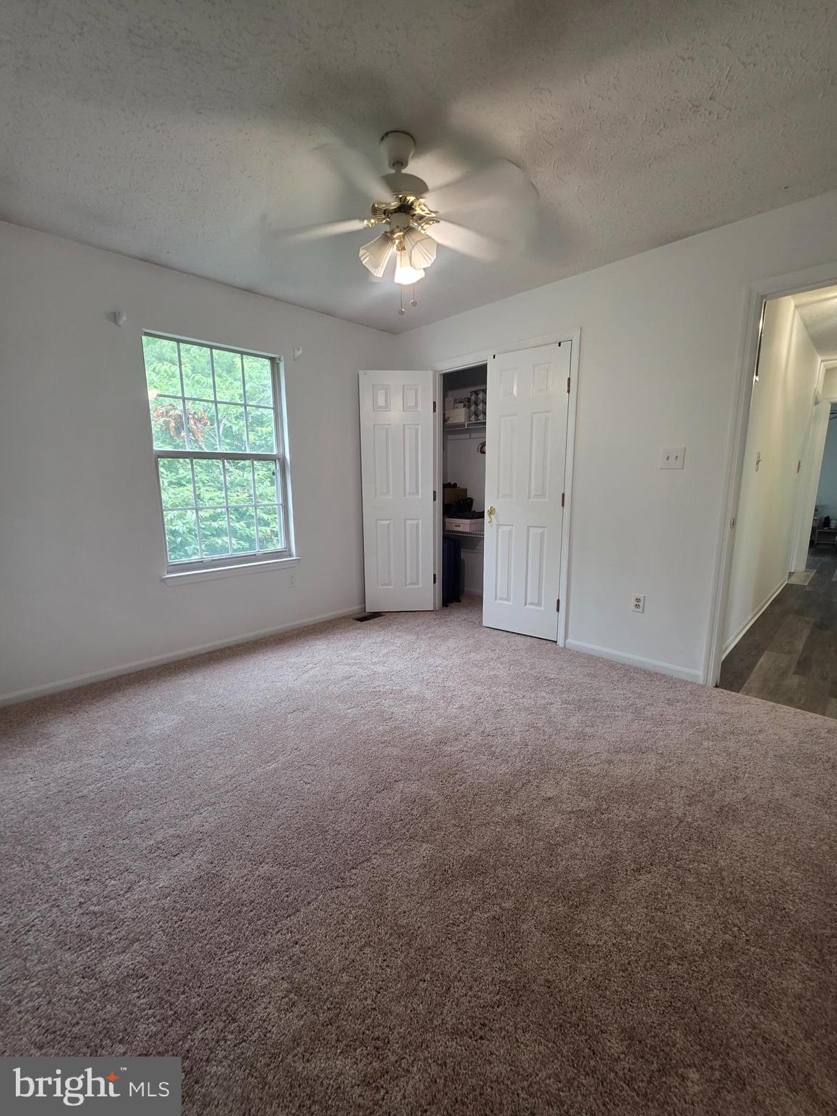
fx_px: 419
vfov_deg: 106.2
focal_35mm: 13
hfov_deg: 89.9
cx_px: 418
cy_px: 558
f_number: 1.9
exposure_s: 1/60
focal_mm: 2.2
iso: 160
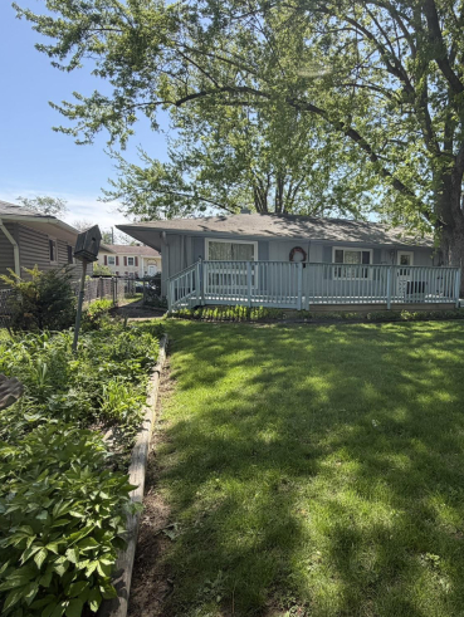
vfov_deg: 84.6
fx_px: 339
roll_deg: -0.1
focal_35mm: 19
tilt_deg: -5.1
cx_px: 335
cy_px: 312
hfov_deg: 65.5
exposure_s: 1/502
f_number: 2.2
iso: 50
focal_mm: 2.22
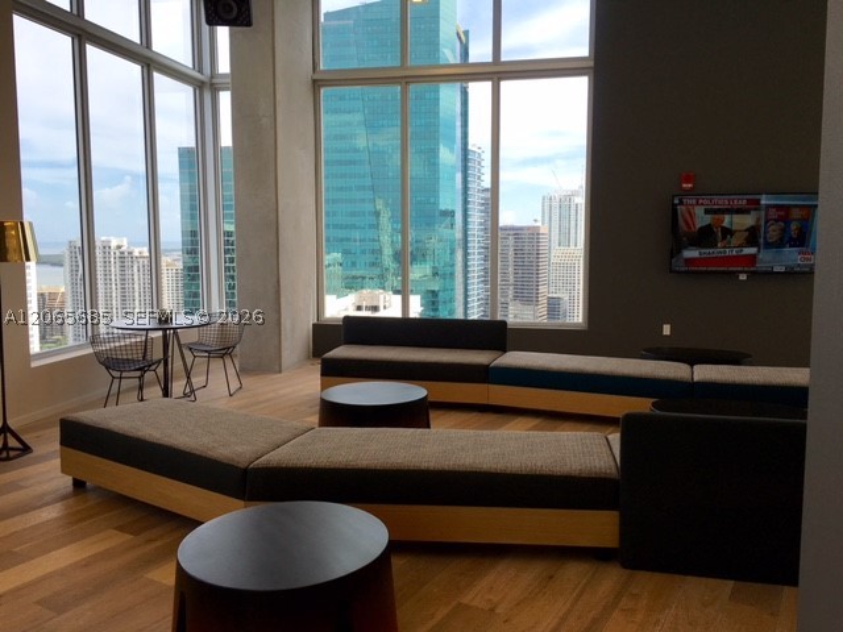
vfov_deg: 48.2
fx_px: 706
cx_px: 422
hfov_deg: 61.7
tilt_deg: -3.8
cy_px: 316
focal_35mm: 29
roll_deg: +0.0
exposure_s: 1/337
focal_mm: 4.15
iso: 25
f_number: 2.2
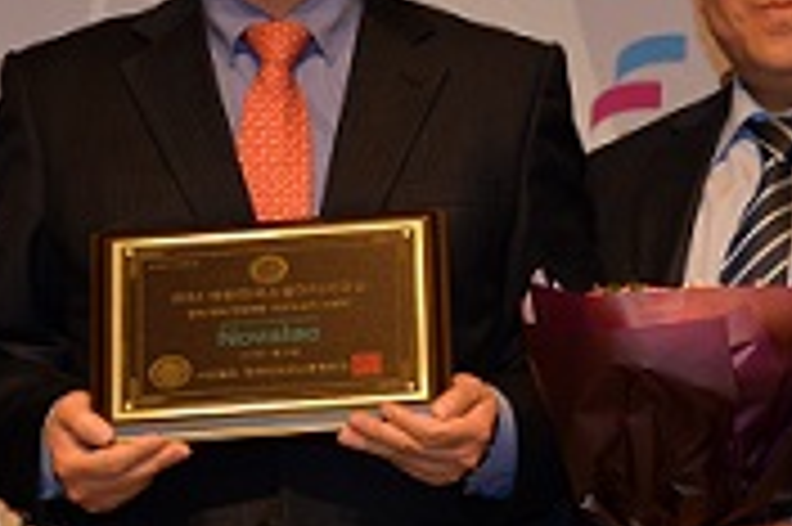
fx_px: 7473
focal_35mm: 340
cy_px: 362
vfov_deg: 4.0
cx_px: 344
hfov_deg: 6.1
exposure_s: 1/125
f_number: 6.3
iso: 1000
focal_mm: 112
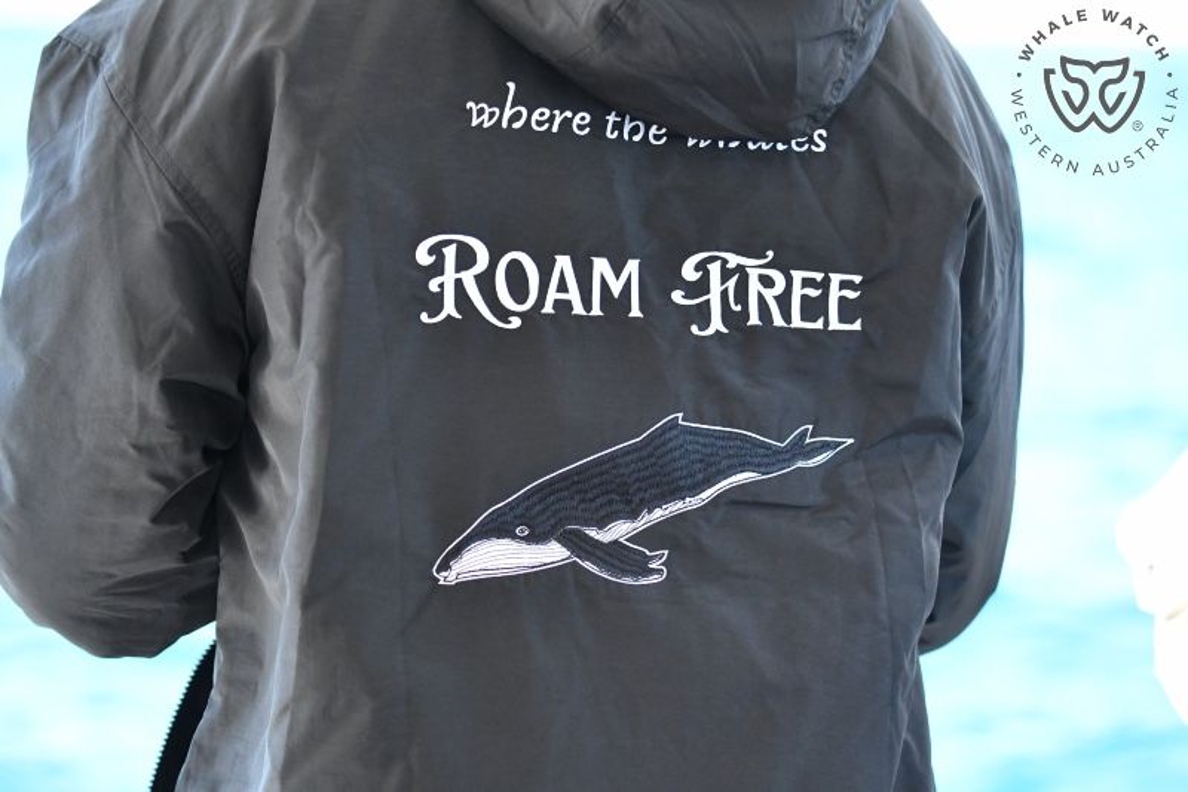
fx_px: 3959
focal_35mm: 120
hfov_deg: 17.1
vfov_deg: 11.4
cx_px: 594
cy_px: 396
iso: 8000
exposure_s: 1/2000
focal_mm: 120
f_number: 5
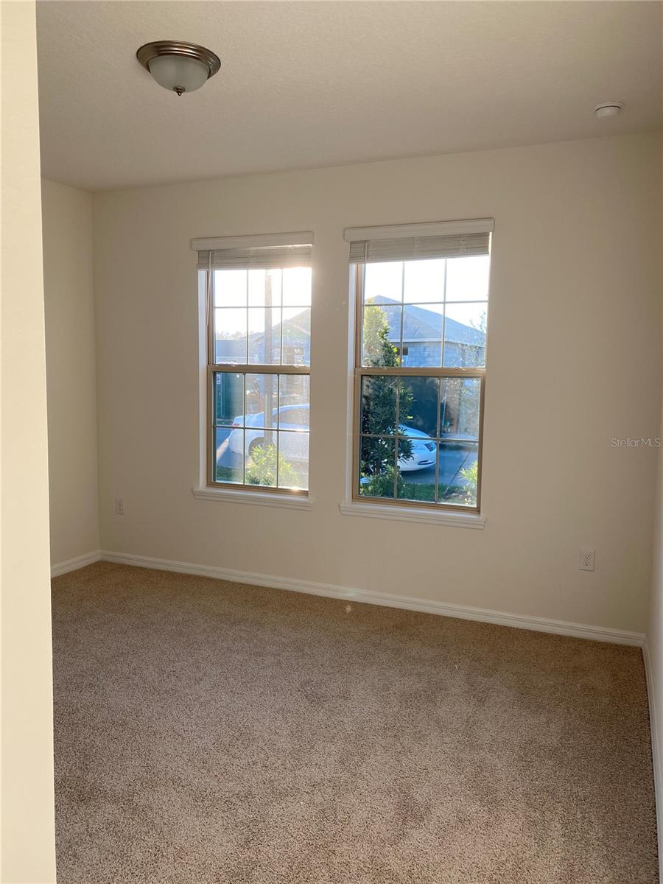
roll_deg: -0.9
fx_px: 664
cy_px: 442
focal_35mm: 26
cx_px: 332
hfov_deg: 53.1
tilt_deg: -5.0
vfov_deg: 67.3
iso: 32
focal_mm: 4.25
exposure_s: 1/166
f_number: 1.8
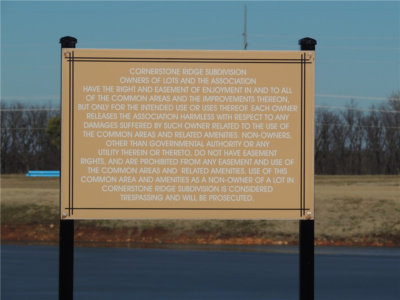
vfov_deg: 5.9
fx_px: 2889
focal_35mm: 250
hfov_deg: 7.9
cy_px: 150
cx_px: 200
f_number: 5.9
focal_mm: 44.5
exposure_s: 1/1250
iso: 100
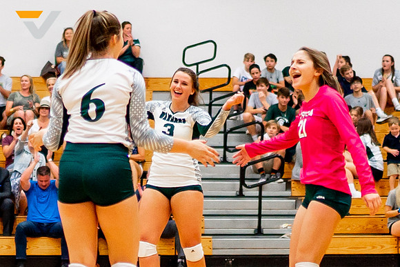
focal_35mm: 148
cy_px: 119
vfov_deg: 9.3
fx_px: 1641
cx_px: 17
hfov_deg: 13.7
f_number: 1.4
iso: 800
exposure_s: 1/1250
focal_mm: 35
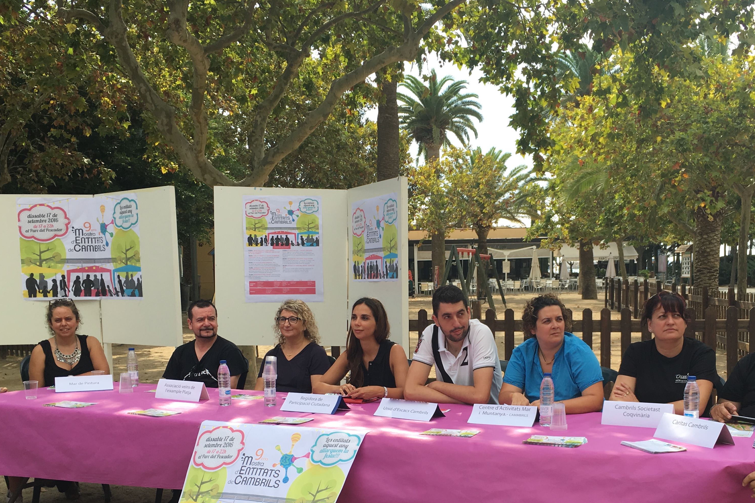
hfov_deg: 47.3
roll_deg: +1.0
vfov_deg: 32.0
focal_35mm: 41
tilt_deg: -7.2
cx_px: 434
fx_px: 860
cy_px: 378
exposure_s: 1/725
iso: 25
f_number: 2.2
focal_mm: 4.15
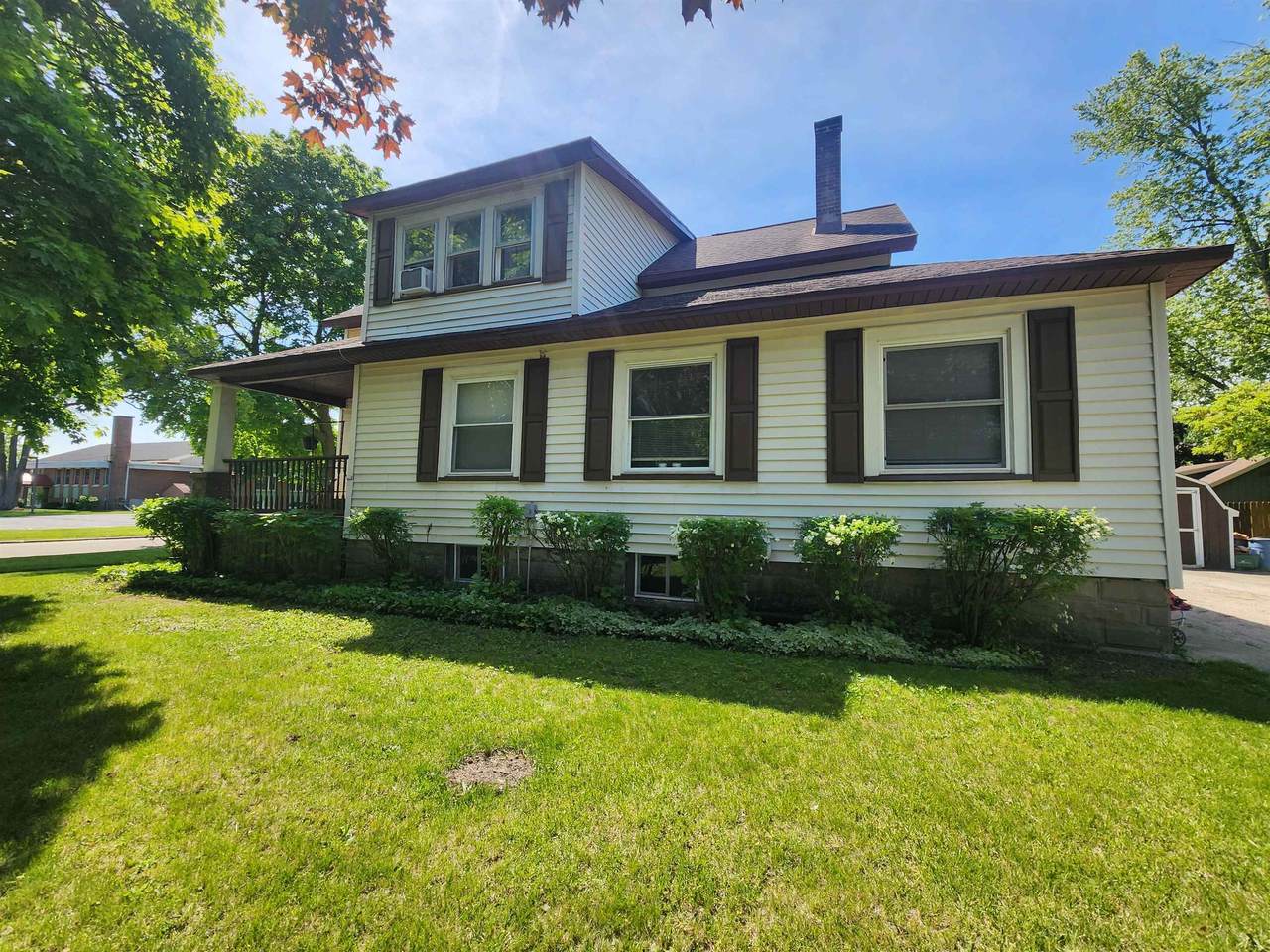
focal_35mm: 13
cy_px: 476
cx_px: 635
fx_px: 477
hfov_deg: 106.2
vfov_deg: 89.9
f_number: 2.2
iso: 50
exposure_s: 1/963
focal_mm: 2.2
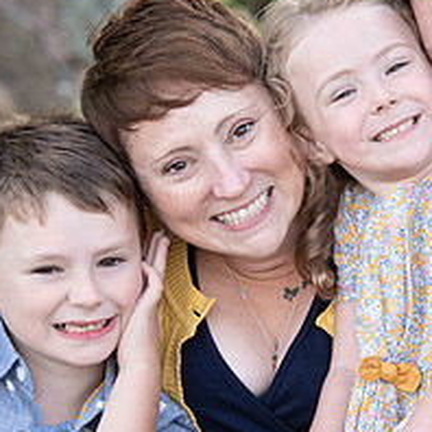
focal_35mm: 373
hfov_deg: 4.7
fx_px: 5266
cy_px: 267
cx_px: 367
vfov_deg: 4.7
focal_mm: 150
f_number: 4
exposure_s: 1/250
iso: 400
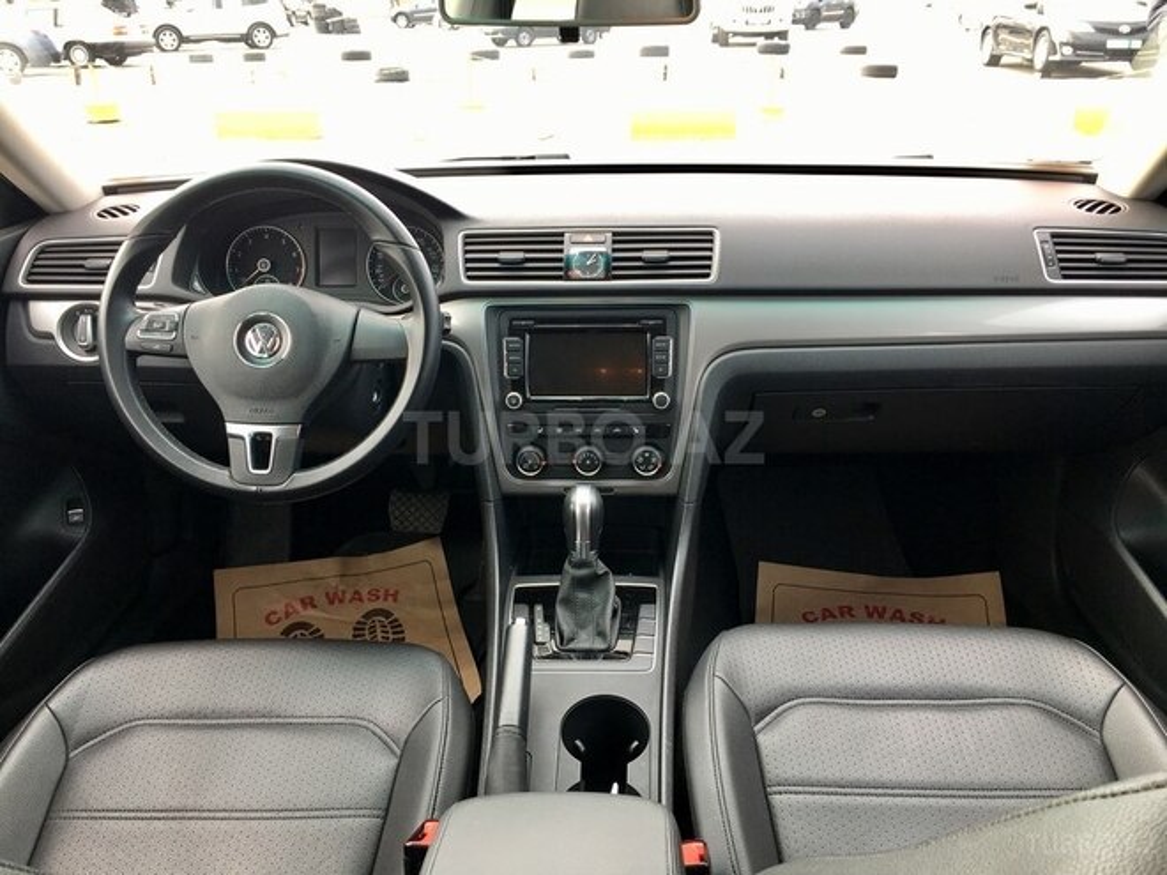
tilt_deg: -23.8
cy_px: 438
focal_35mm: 29
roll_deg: +1.0
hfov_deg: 61.7
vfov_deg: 48.2
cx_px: 584
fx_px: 978
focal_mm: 4.15
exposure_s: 1/50
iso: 25
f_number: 2.2
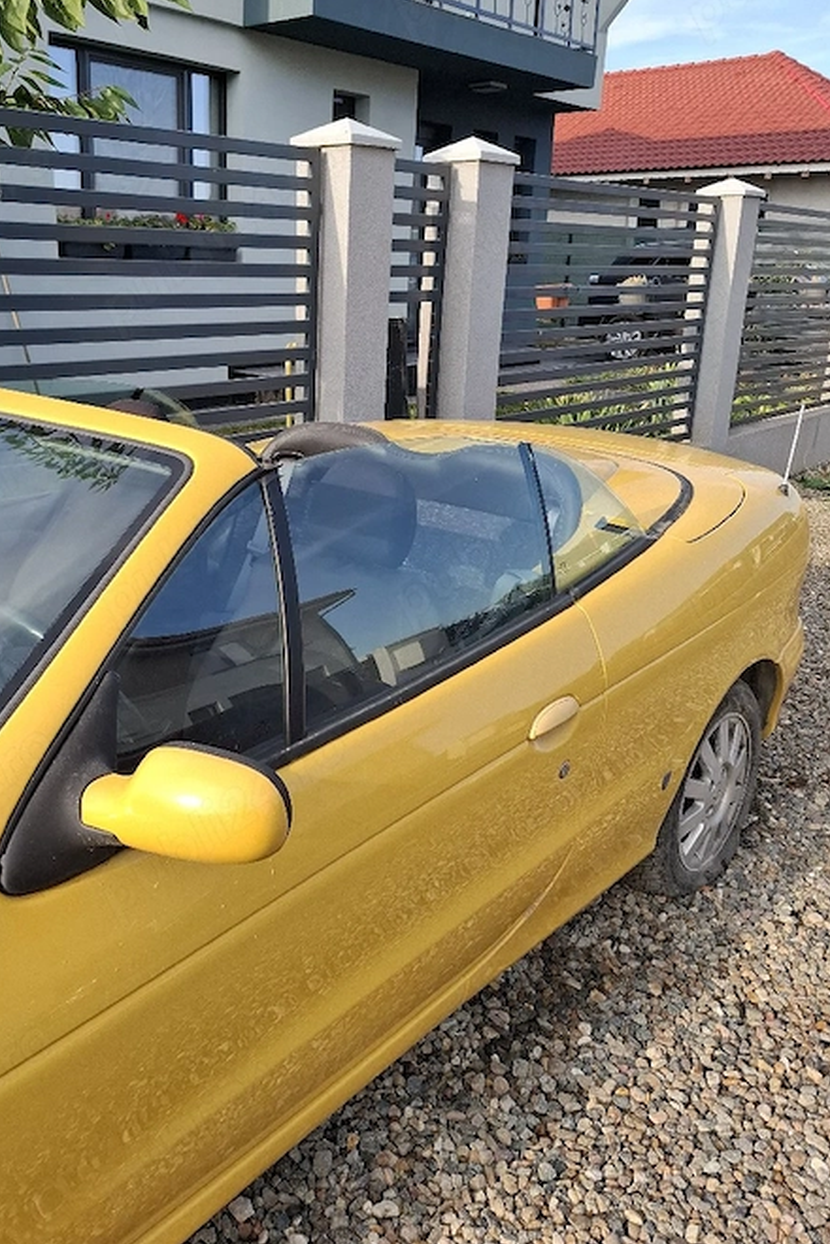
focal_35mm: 29
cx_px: 298
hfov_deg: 44.5
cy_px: 573
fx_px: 1003
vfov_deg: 63.6
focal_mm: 5.54
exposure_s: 1/714
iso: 50
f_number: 1.8
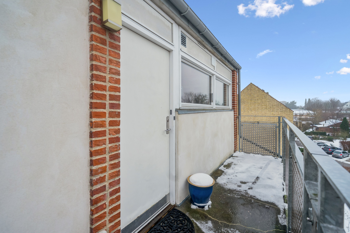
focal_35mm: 15
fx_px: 146
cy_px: 116
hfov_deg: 100.4
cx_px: 175
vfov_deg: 77.3
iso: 320
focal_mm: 15
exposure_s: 1/200
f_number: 5
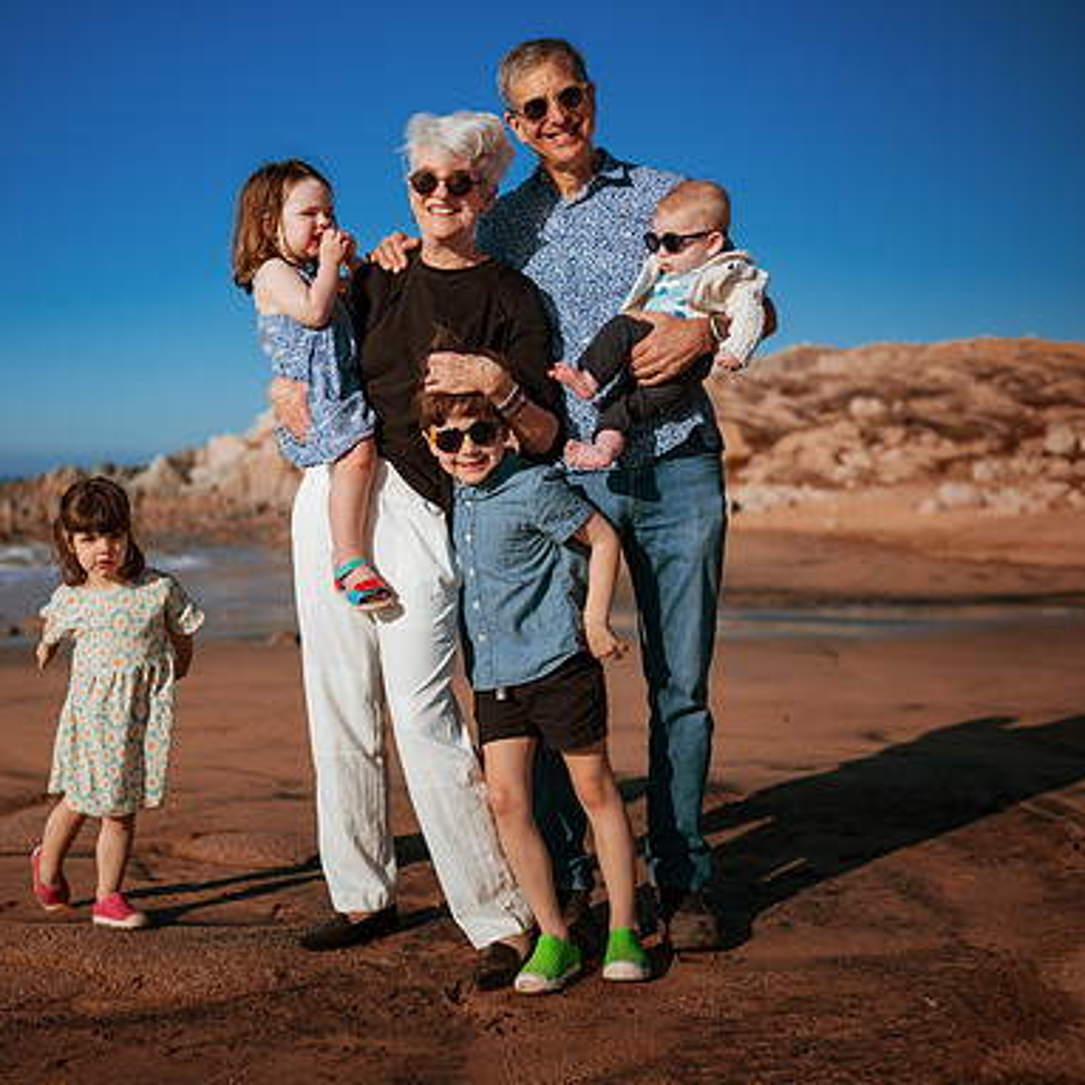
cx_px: 346
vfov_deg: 37.6
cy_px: 545
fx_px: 1596
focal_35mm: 45
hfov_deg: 37.1
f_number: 1.8
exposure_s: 1/8000
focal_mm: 35
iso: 50
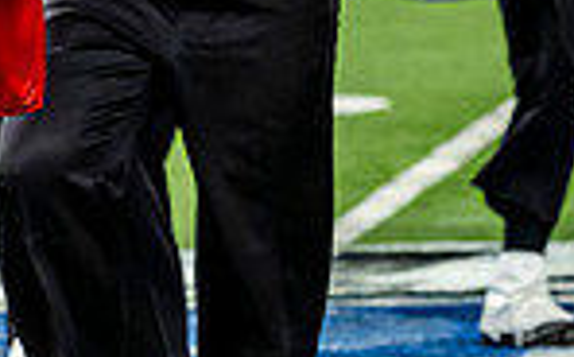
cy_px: -460
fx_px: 14948
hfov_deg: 2.2
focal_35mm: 957
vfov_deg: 1.4
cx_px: -248
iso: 1600
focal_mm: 115
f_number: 4
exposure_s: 1/500
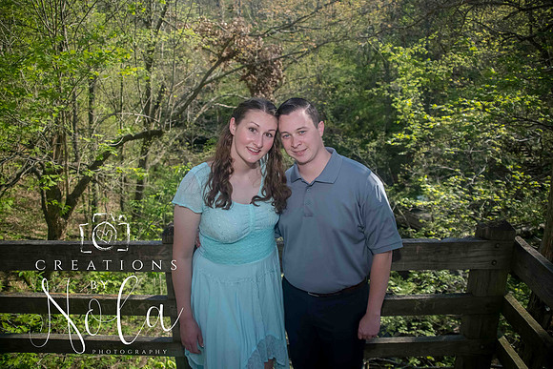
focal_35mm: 28
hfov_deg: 65.5
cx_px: 276
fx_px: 430
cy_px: 184
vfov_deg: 46.4
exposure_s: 1/1000
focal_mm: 28
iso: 800
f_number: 5.6
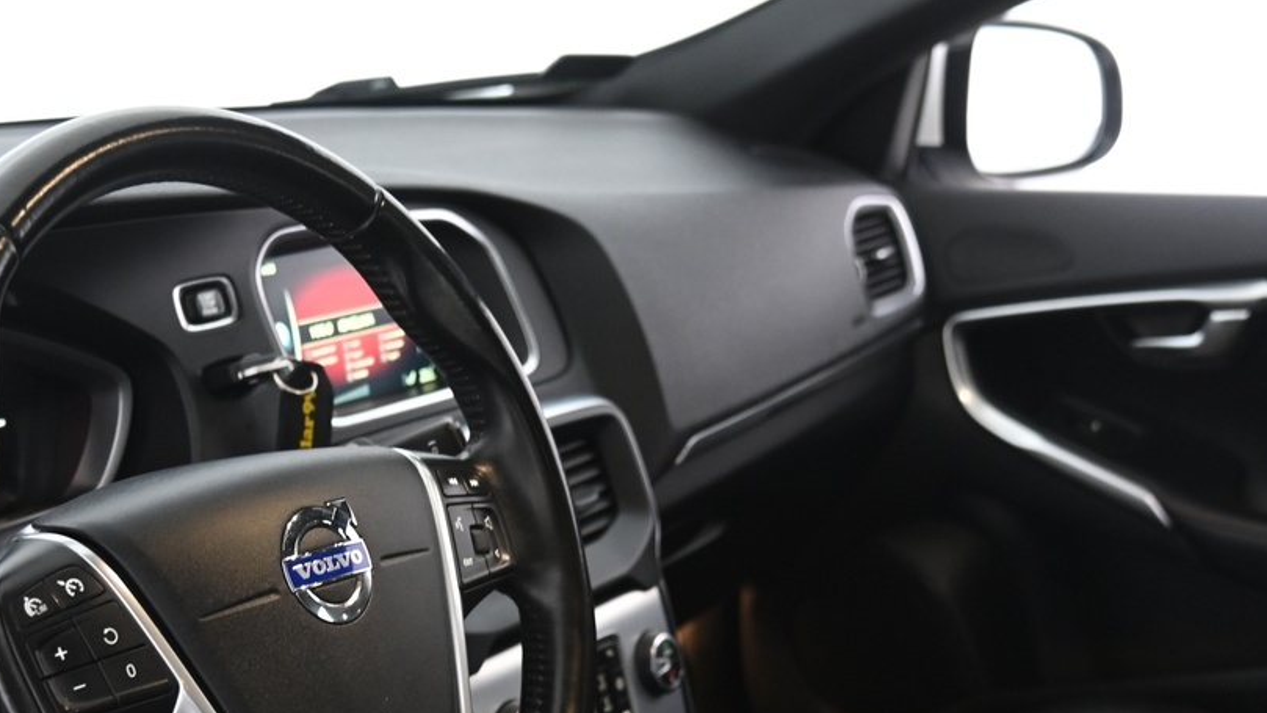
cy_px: 740
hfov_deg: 33.3
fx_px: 2116
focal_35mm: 63
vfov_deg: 18.5
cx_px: 600
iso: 2000
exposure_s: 1/20
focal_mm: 30
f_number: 4
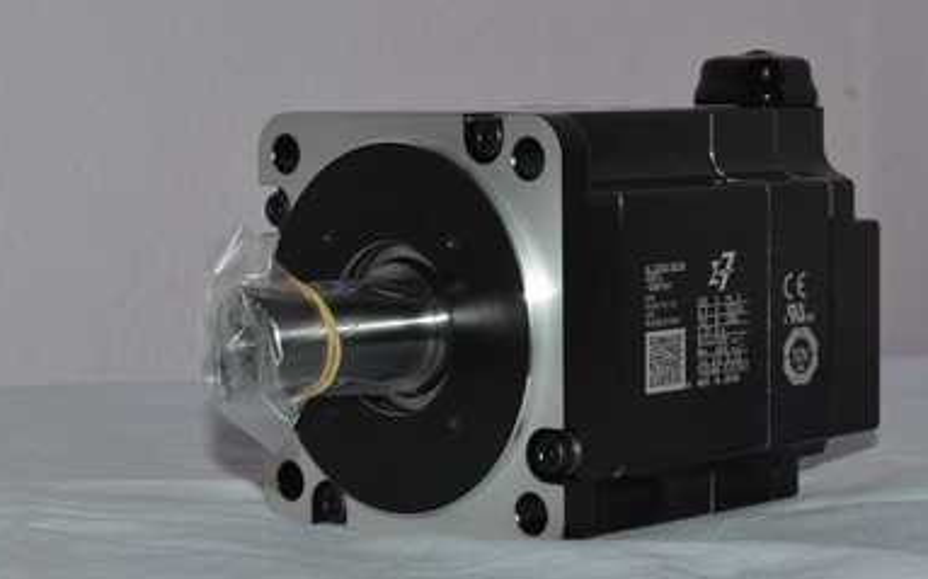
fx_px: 2772
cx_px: 538
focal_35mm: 110
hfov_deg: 19.0
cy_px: 206
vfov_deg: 11.9
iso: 100
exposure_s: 1/60
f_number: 16
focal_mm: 55
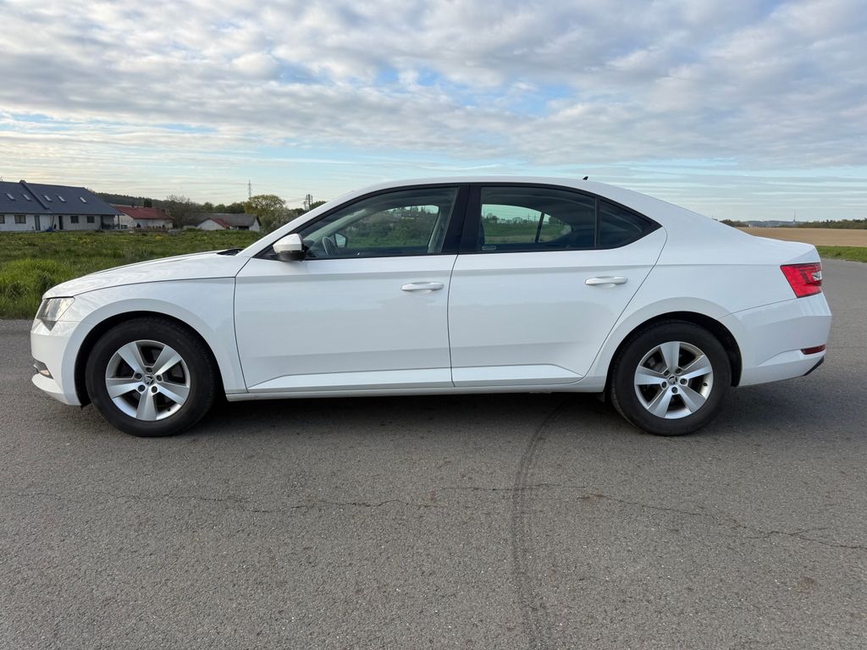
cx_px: 434
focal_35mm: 24
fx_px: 601
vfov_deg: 56.8
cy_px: 325
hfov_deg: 71.6
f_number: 1.78
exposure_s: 1/1901
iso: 80
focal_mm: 6.76
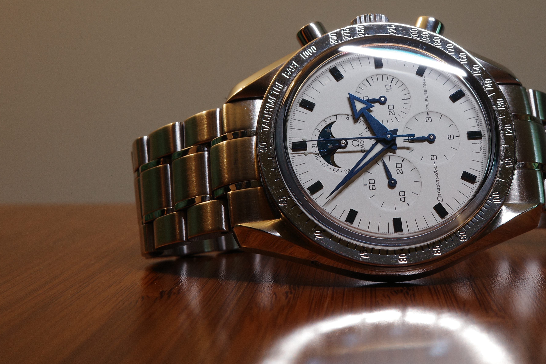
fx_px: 1016
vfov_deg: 20.1
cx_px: 375
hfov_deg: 29.8
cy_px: 79
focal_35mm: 67
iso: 100
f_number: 9
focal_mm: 26
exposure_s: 1/3.33
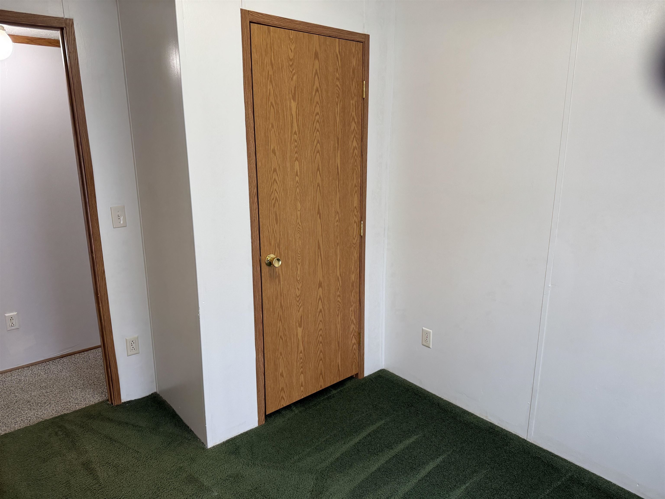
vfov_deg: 56.8
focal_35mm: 24
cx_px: 332
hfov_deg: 71.6
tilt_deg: -13.8
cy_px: 250
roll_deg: +0.0
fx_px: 461
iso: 160
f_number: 1.78
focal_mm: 6.76
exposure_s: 1/120
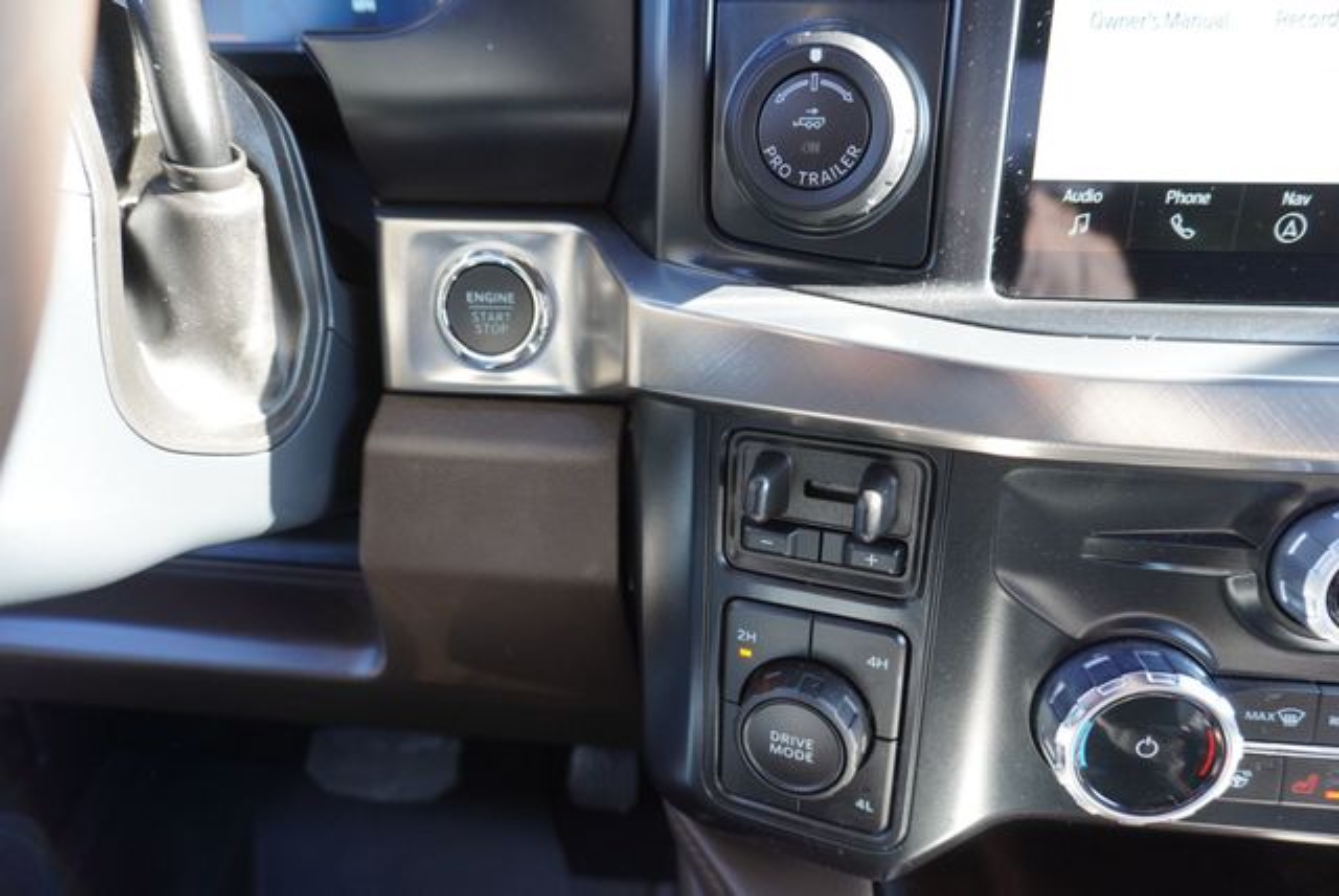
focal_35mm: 24
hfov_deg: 73.7
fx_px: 893
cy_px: 448
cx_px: 670
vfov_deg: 53.2
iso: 400
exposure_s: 1/60
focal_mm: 16
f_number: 4
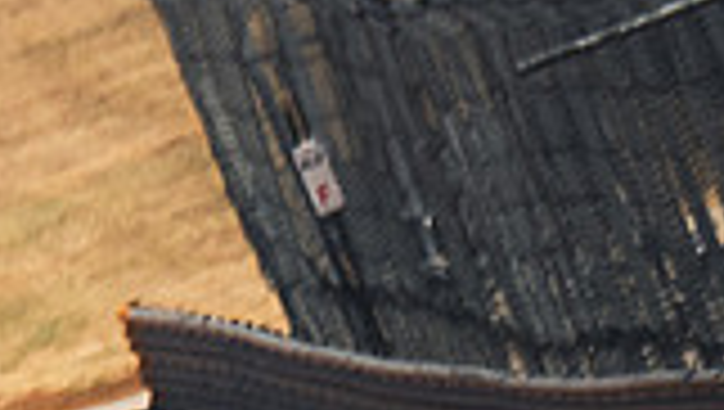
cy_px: 647
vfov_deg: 0.5
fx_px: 43552
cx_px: -540
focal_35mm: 2266
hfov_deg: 1.0
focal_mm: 400
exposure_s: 1/3200
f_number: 5.6
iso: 1250
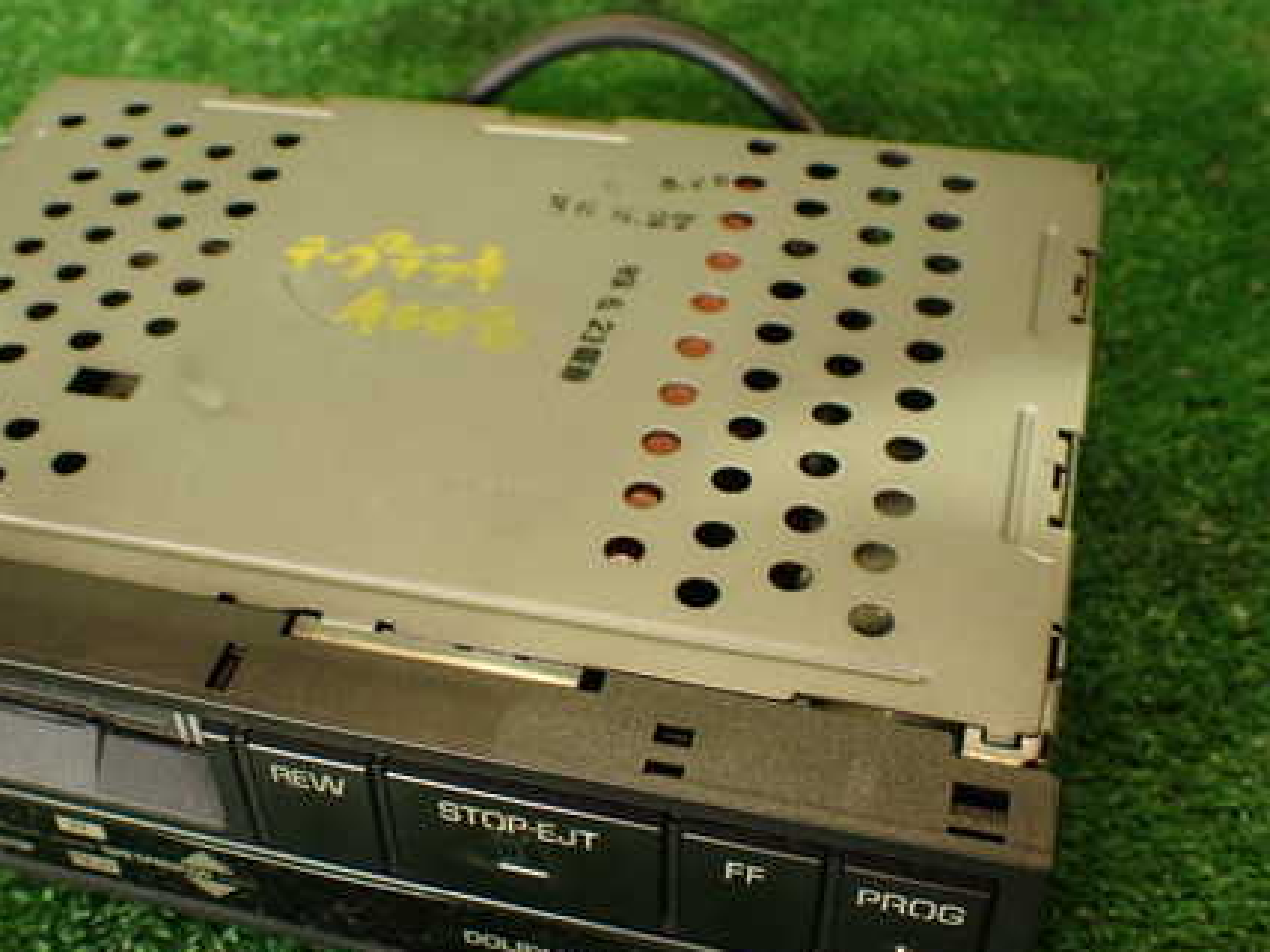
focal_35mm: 45
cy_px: 571
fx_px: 1651
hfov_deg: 41.5
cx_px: 407
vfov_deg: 32.1
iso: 200
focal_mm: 5.79
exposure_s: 1/40
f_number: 2.4
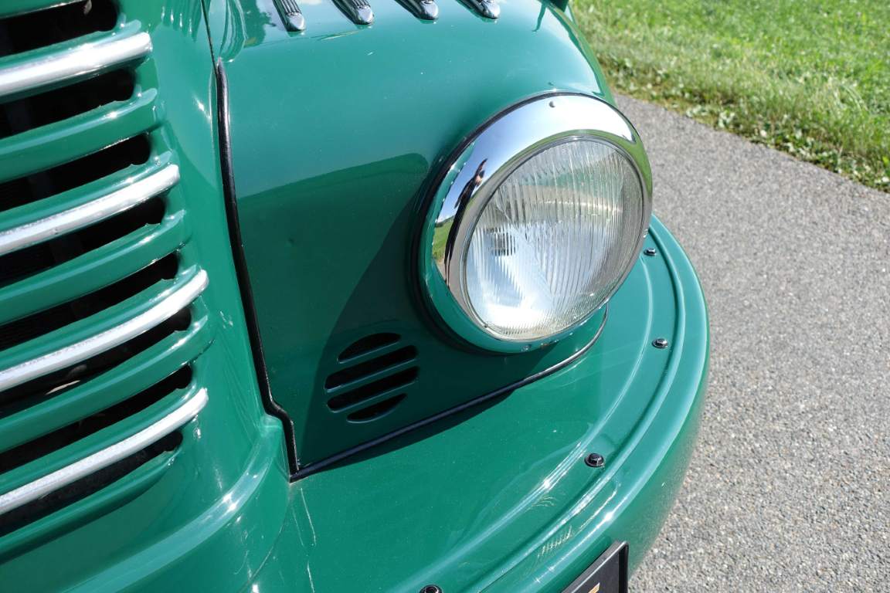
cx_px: 445
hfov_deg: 54.4
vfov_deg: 37.9
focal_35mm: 35
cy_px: 296
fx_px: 865
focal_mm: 12.81
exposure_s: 1/500
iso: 125
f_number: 4
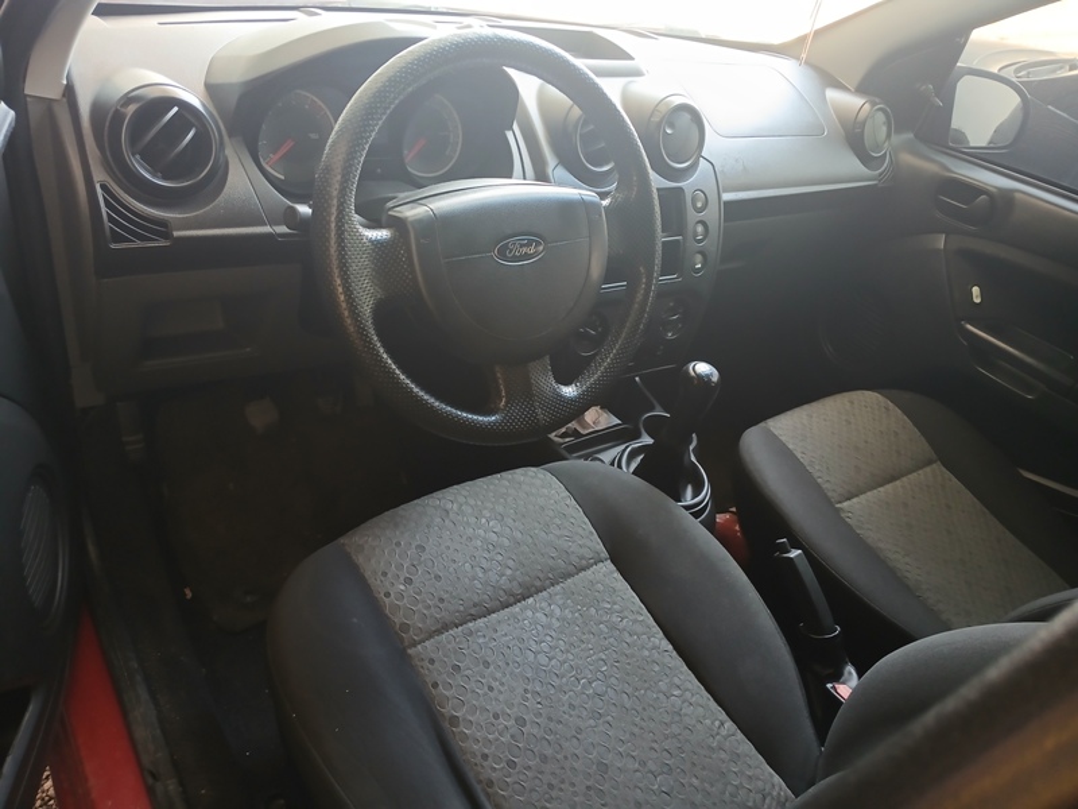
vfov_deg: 53.1
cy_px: 404
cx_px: 539
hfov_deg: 67.3
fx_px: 810
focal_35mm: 26
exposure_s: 1/30
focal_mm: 3.98
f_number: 1.8
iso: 200
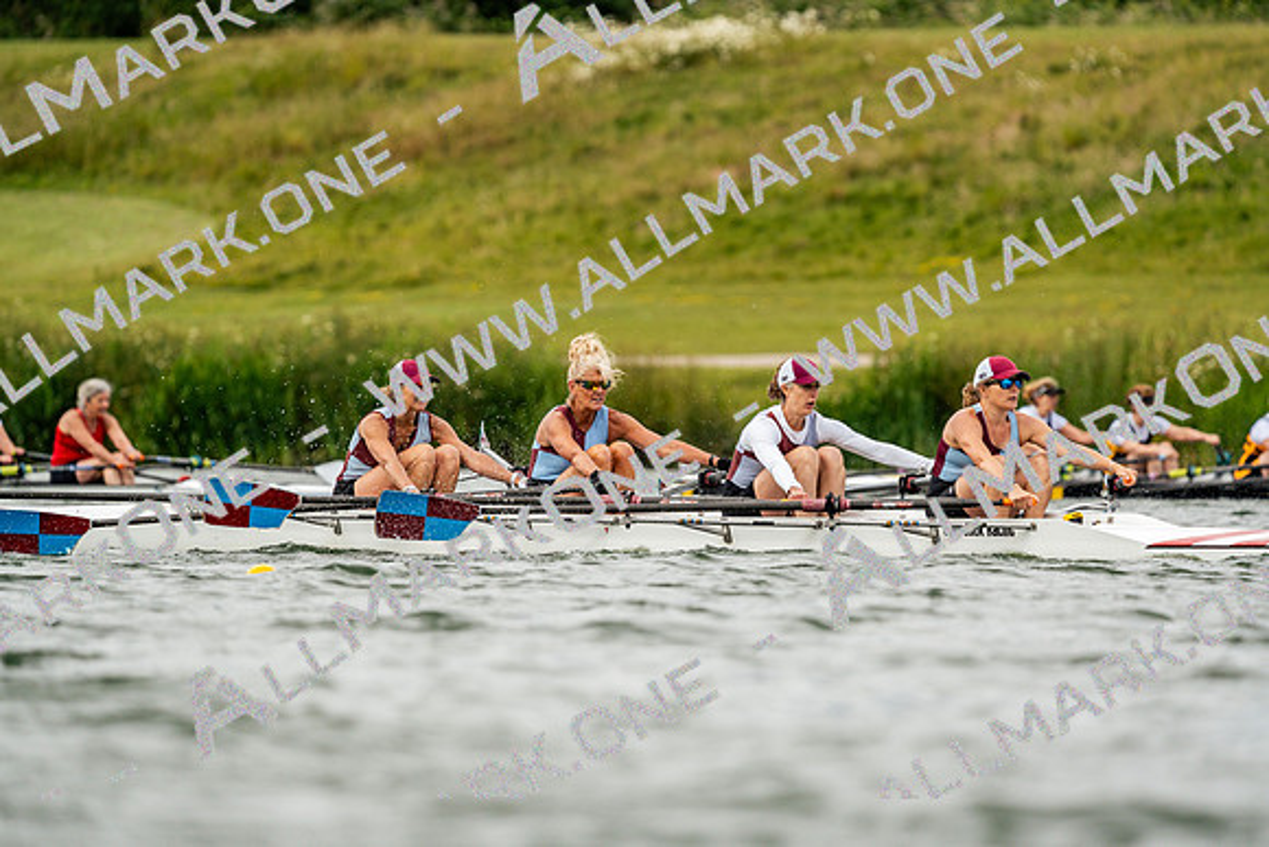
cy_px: 424
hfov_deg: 4.4
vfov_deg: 2.9
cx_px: 634
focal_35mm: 470
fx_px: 16571
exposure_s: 1/2000
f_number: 6.3
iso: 400
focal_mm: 470
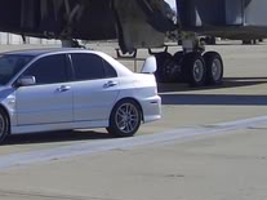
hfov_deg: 12.8
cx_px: -53
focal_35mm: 151
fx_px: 1164
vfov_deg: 9.7
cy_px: -36
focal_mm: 8
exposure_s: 1/640
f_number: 4.8
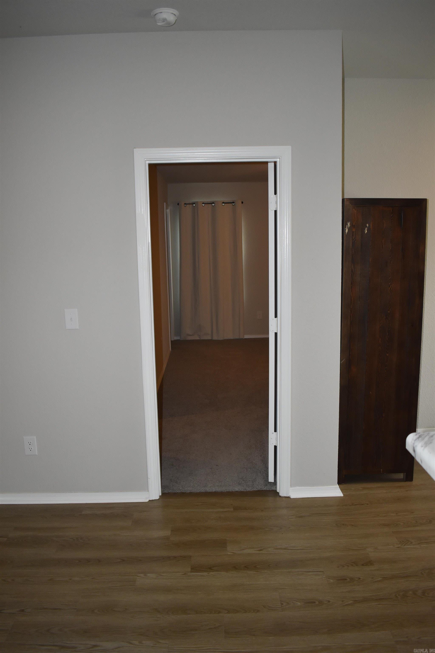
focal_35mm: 27
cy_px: 326
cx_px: 218
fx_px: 489
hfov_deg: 47.9
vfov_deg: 67.4
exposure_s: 1/200
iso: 800
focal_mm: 18
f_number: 3.5
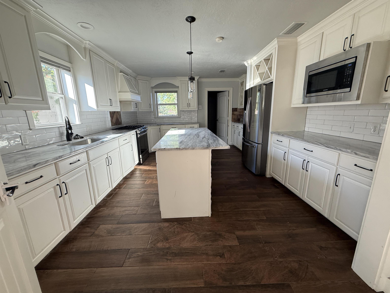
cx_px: 195
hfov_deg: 102.1
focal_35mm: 14
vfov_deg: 85.7
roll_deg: +1.4
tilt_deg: -11.4
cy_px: 146
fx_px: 158
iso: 100
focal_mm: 2.22
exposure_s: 1/99
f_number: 2.2
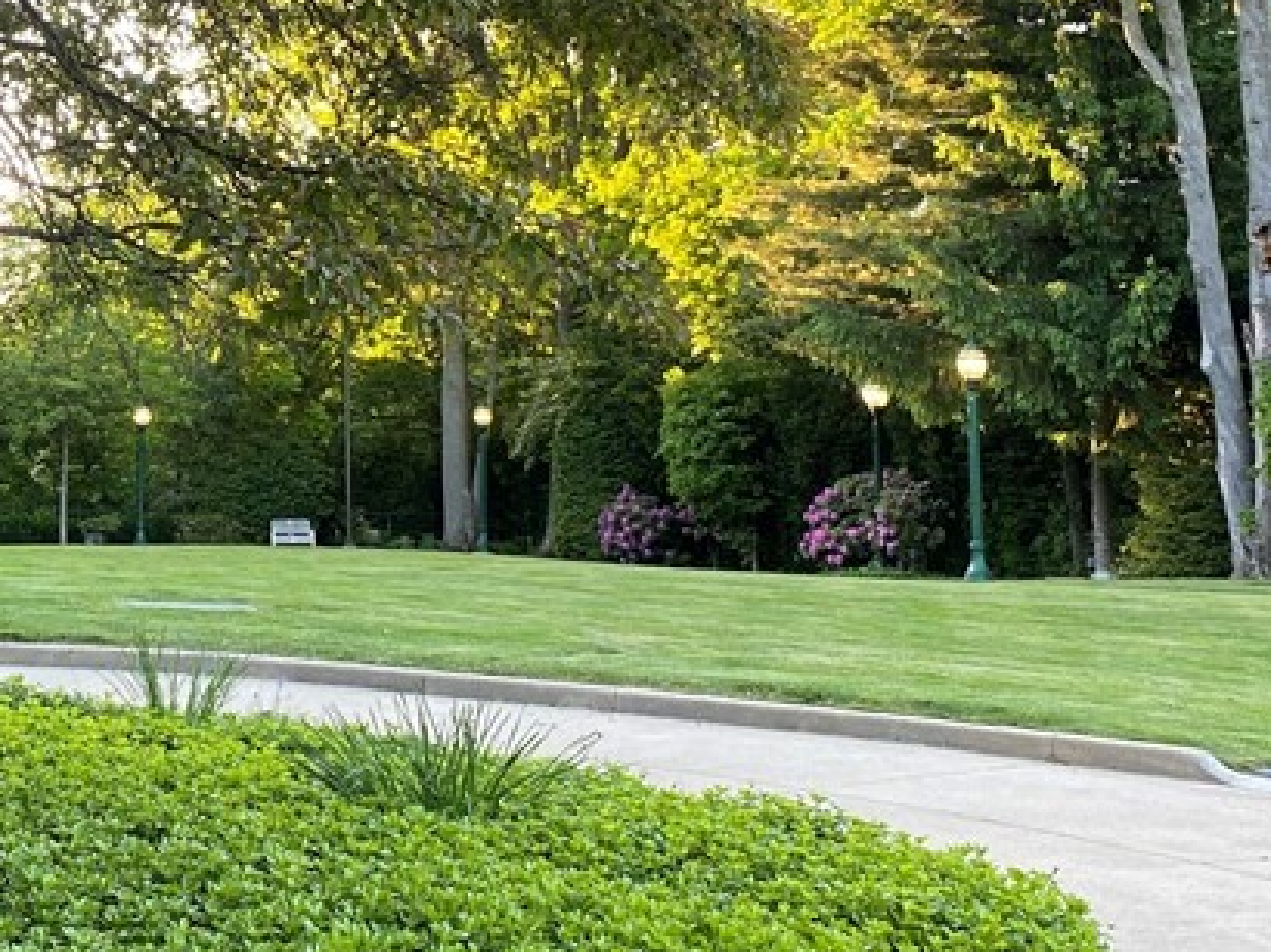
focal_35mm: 65
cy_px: 260
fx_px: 2385
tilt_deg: +4.9
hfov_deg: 28.2
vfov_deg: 22.4
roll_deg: -0.2
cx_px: 25
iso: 100
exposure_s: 1/121
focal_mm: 4.25
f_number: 1.8
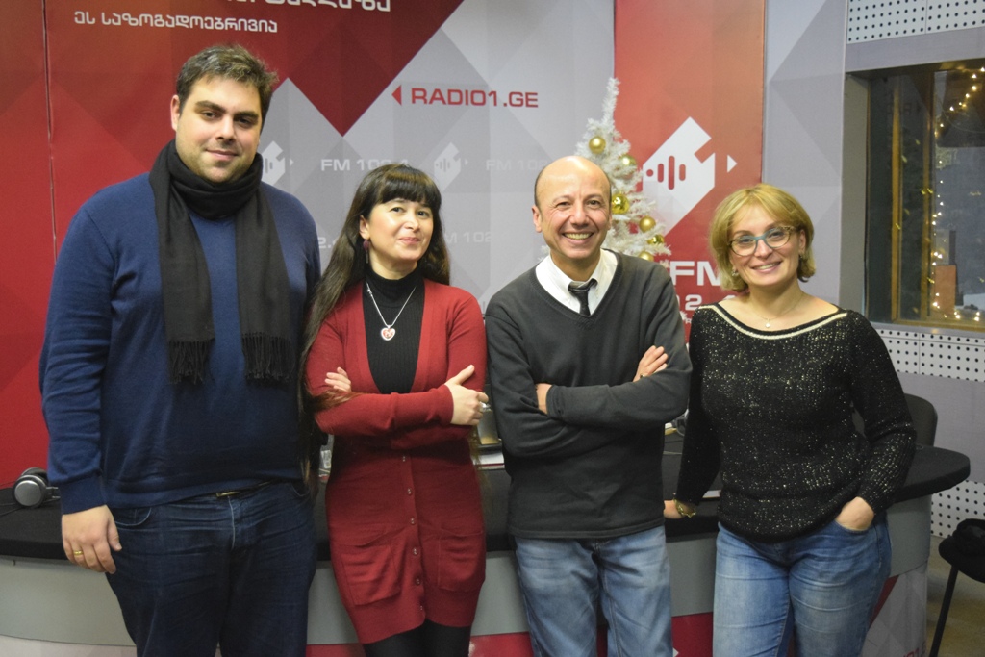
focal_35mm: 46
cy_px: 328
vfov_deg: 29.0
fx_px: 1272
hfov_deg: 42.3
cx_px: 492
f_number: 4.2
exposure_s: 1/60
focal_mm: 31
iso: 4000
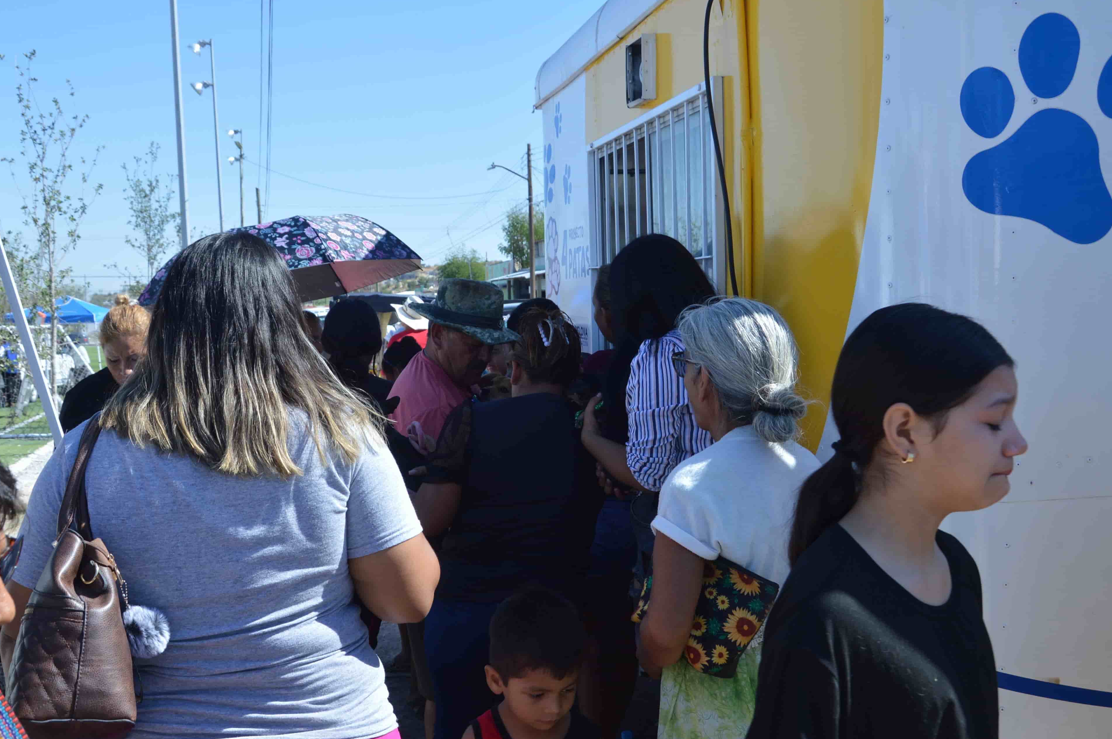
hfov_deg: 49.6
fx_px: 1204
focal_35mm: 39
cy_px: 392
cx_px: 532
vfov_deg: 34.1
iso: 100
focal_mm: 22
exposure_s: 1/250
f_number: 7.1
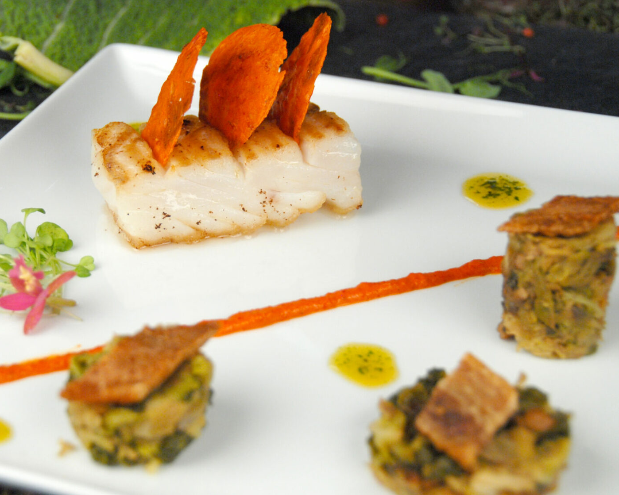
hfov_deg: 21.2
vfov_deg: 17.1
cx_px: 226
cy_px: 248
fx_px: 1649
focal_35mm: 90
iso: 250
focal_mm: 48
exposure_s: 1/500
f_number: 4.5
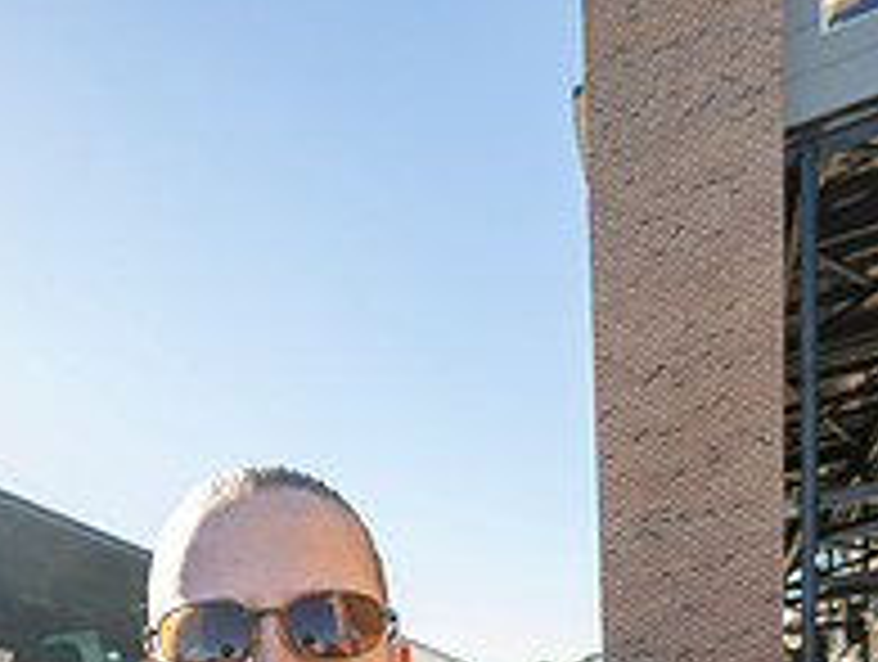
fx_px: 788
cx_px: 297
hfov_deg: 57.1
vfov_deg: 32.3
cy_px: 892
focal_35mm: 31
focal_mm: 14
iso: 1250
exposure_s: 1/2000
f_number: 5
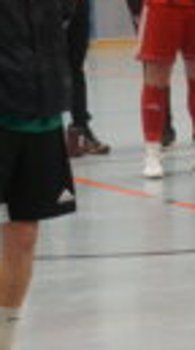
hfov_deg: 4.7
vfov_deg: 8.7
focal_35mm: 249
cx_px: 531
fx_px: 2299
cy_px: 60
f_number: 5
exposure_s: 1/80
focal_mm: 51
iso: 1250
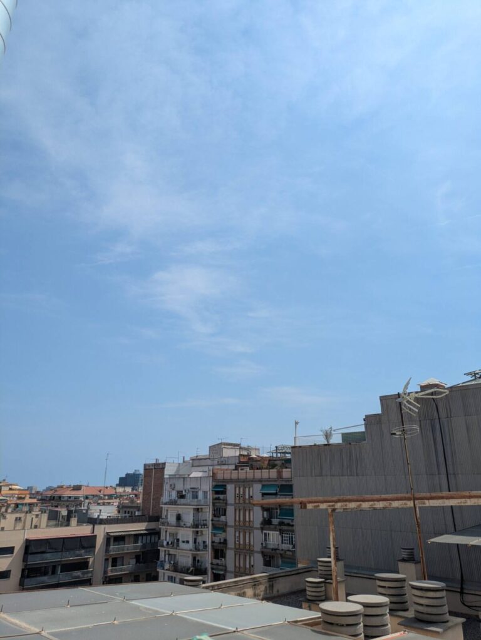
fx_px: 463
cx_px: 240
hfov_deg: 54.9
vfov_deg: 69.4
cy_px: 320
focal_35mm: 25
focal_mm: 5.43
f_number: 1.89
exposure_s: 1/4739
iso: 49
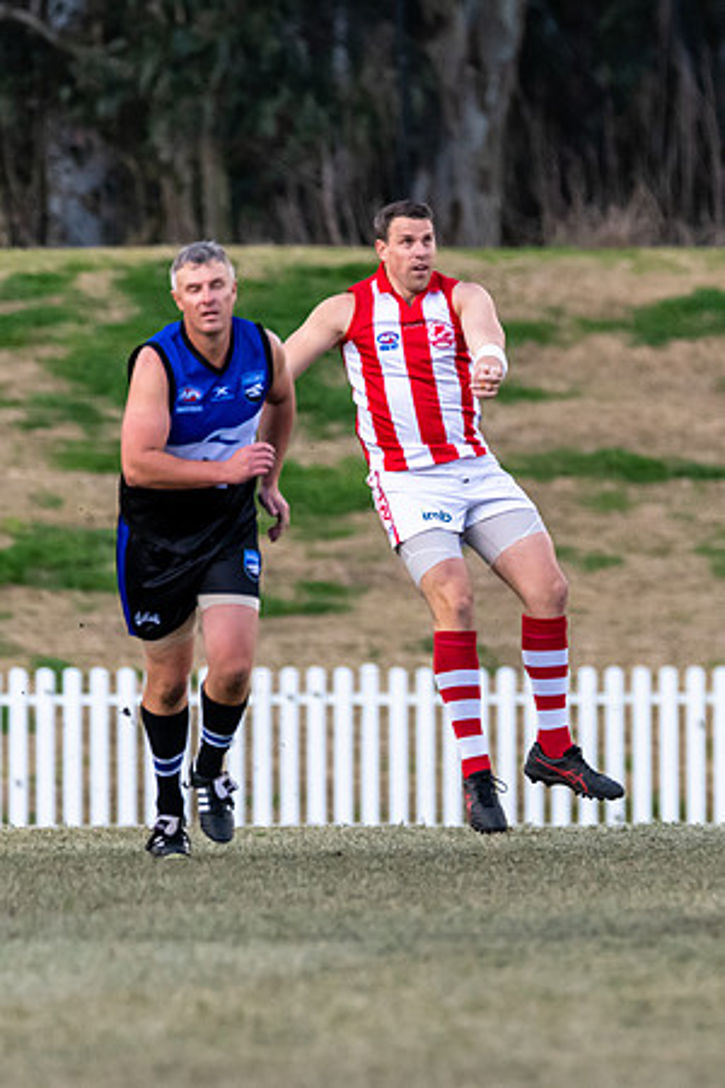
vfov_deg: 2.2
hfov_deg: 1.5
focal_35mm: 920
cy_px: 704
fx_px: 27777
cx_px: 728
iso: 2200
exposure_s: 1/1600
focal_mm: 460
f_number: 6.3
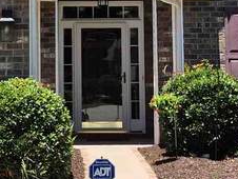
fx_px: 895
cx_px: 83
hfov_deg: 15.1
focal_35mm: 130
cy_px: -9
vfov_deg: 11.3
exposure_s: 1/1656
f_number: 1.8
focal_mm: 5.4
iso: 25
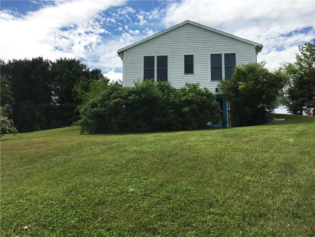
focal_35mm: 29
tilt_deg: +8.8
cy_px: 118
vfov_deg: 48.2
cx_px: 158
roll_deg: -0.8
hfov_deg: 61.7
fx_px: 264
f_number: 2.2
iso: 25
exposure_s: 1/2481
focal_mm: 4.15
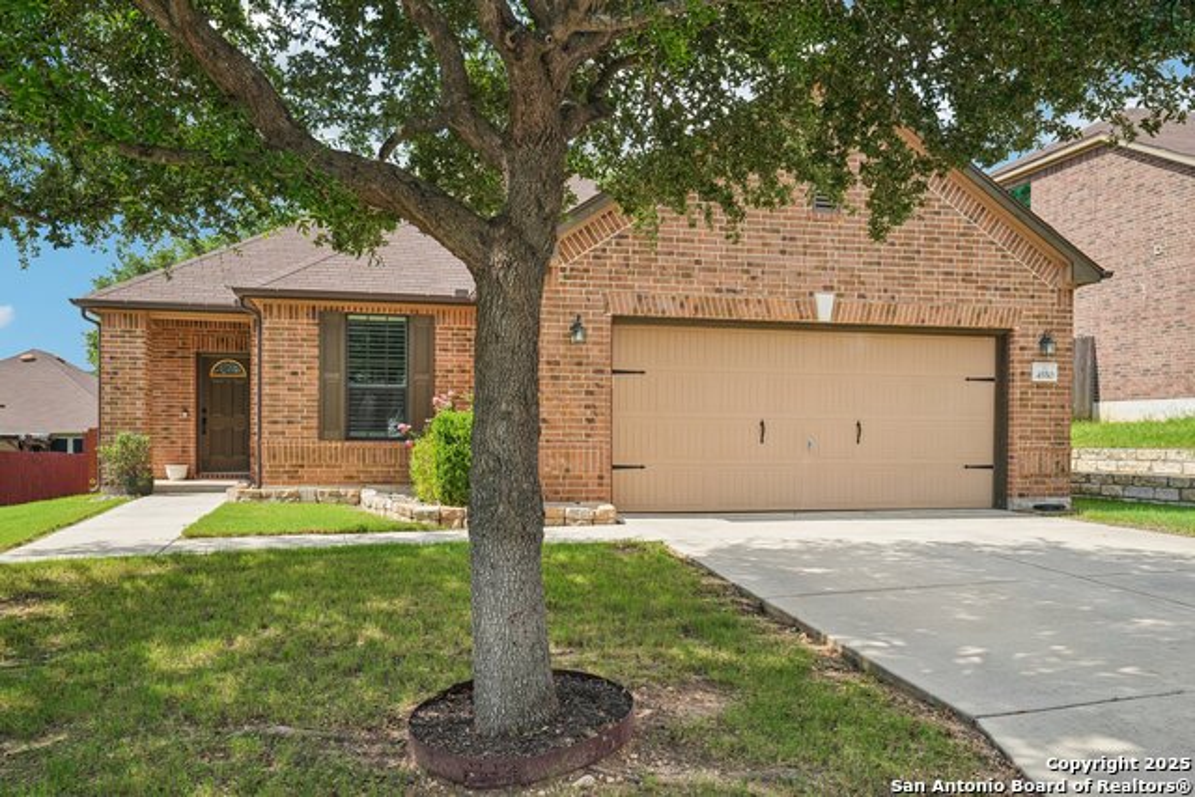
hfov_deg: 61.9
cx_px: 598
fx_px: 996
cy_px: 398
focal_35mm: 30
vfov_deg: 43.6
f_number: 8
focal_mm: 30
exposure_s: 1/90
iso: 200
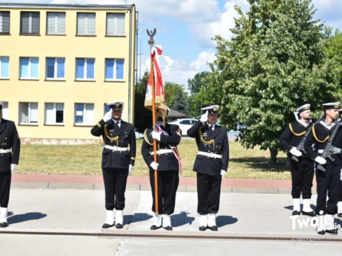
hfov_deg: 28.2
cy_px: 129
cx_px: 160
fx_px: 681
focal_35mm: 69
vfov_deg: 21.3
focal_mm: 42
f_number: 5.6
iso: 400
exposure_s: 1/1600
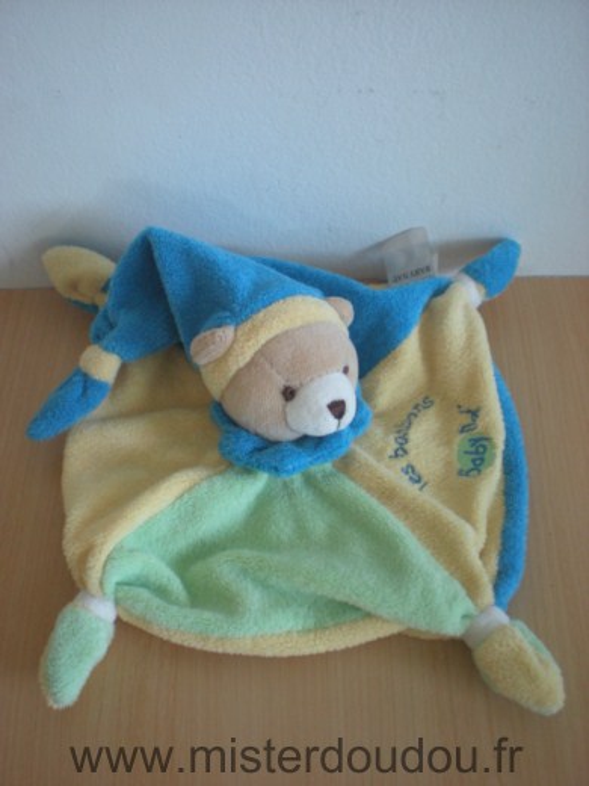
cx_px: 294
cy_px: 393
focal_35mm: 38
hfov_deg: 37.7
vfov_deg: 49.0
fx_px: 862
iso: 200
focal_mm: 6.3
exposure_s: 1/18.1
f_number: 3.1
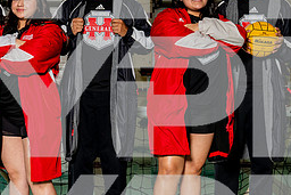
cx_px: 94
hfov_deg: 18.2
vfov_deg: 12.2
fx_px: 906
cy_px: 98
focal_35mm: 112
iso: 100
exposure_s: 1/250
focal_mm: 49
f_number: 5.6
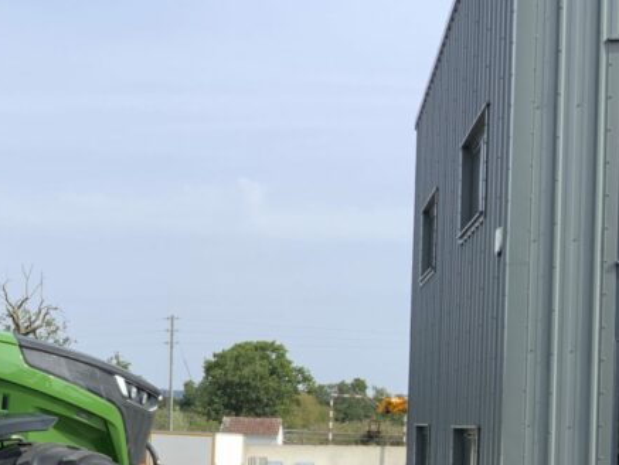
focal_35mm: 68
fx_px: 1216
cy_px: 397
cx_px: -105
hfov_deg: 25.8
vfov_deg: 21.3
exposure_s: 1/389
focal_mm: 3
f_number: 1.8
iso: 16
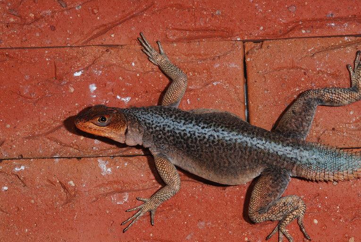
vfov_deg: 8.7
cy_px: 121
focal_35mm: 158
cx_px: 180
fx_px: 1581
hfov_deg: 13.0
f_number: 13
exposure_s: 1/60
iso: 100
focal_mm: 105
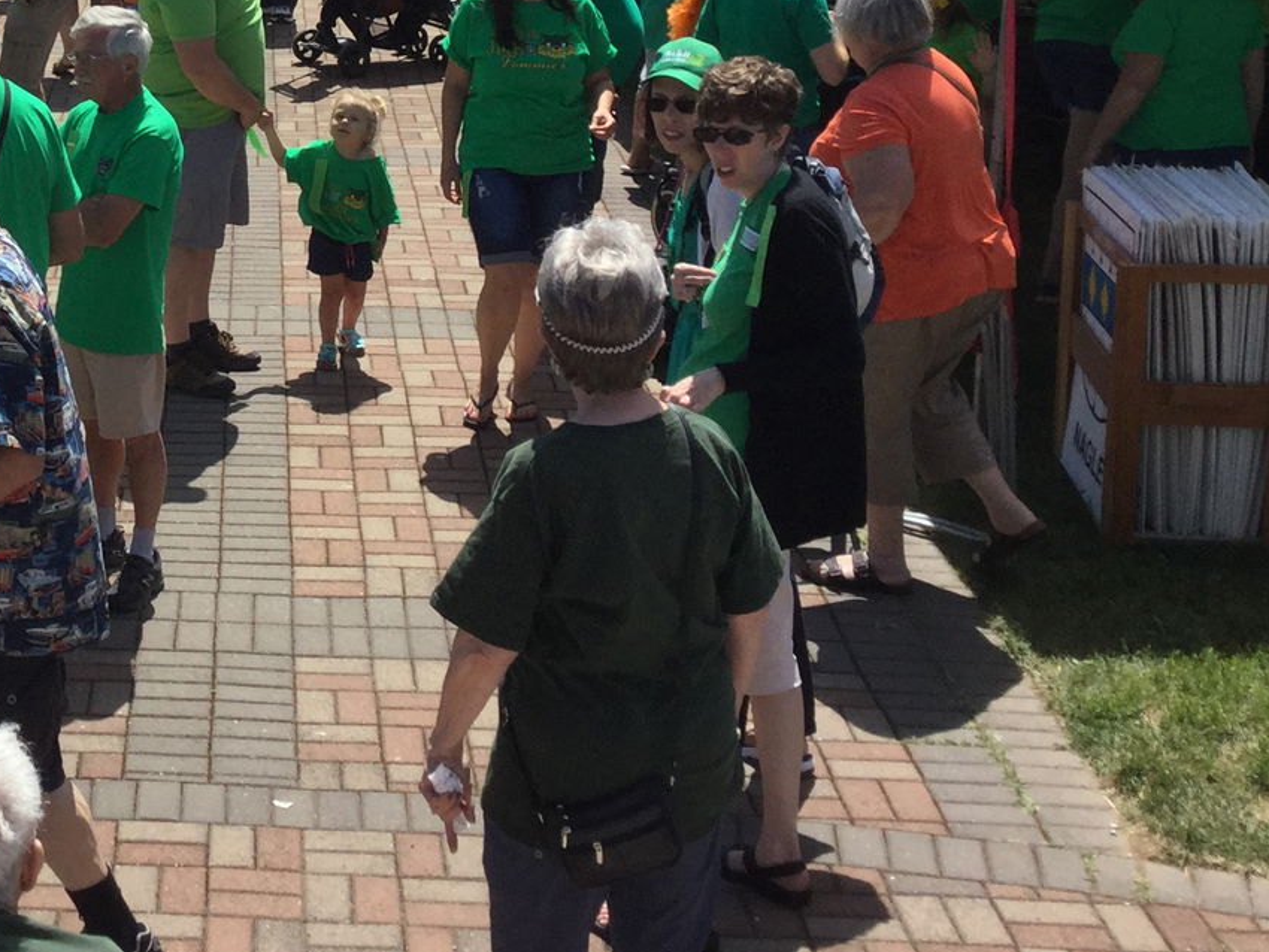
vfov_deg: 20.5
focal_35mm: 70
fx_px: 2567
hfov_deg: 26.3
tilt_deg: -10.3
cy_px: 43
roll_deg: +0.4
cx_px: 4
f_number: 2.4
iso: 25
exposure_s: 1/1812
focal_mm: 3.3
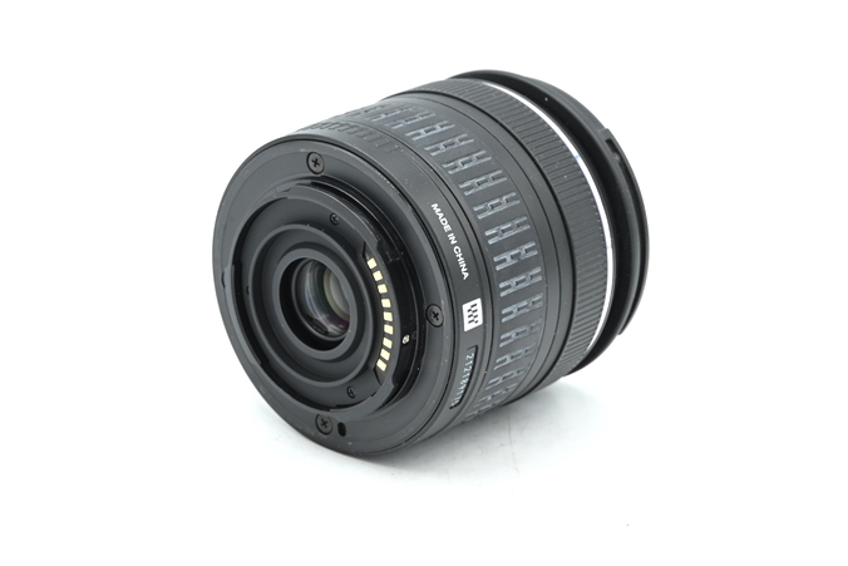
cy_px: 218
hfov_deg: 18.4
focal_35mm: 111
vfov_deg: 12.3
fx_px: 2615
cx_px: 370
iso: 200
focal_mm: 75
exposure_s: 1/13
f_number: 16
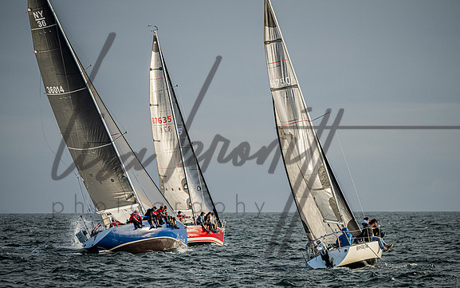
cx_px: 235
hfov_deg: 5.7
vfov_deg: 3.5
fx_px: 4652
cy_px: 179
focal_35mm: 371
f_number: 5.3
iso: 640
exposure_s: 1/3200
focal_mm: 290
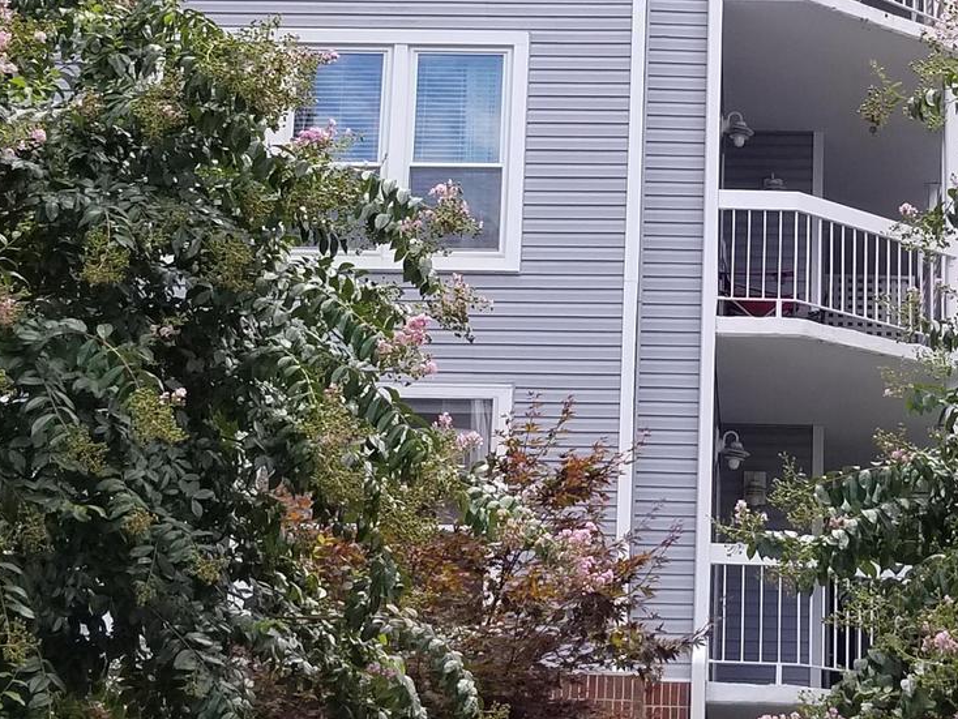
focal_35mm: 51
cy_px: 194
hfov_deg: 36.5
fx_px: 1412
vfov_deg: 28.2
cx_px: 735
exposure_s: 1/640
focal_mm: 4.25
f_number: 1.7
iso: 50
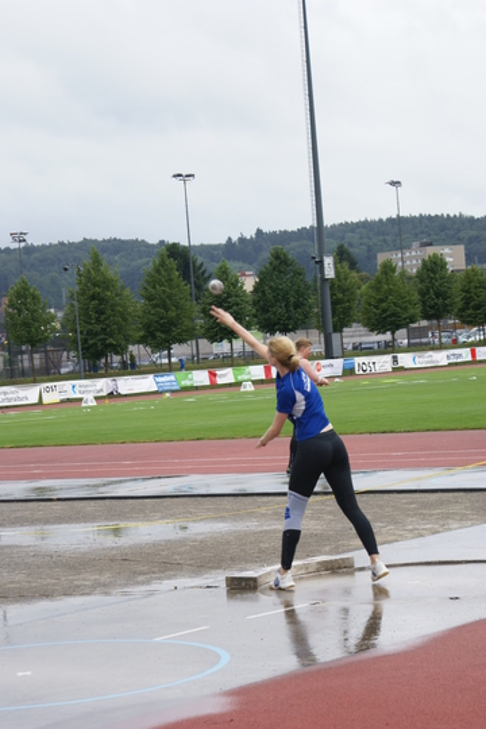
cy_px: 364
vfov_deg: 19.5
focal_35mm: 105
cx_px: 243
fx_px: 2126
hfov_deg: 13.0
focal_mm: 70
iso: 100
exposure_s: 1/250
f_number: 5.6
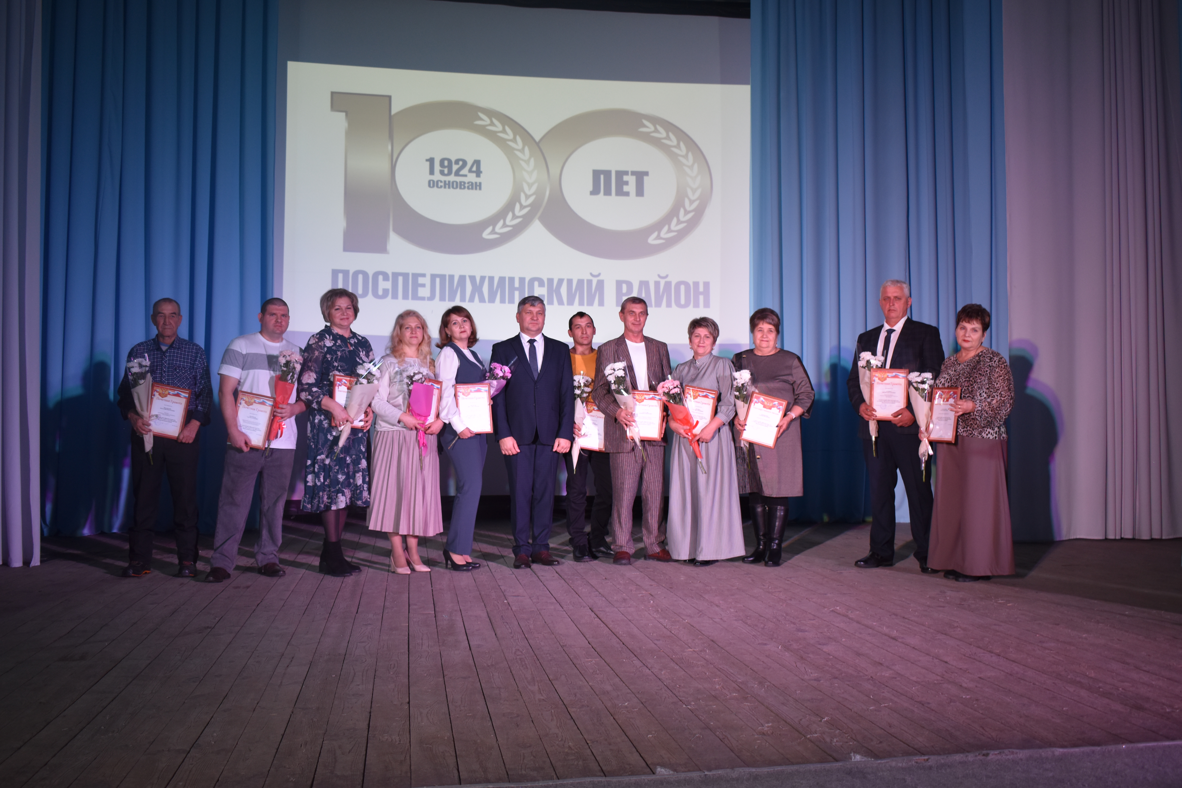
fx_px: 1182
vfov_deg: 36.9
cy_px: 394
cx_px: 591
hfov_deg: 53.1
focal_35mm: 36
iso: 500
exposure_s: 1/60
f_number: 4
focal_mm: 24
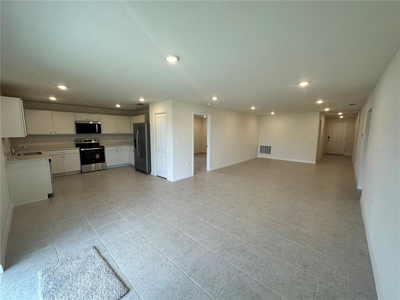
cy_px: 150
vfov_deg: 85.7
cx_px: 200
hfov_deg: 102.1
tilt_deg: -6.3
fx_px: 162
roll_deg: -0.2
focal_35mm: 14
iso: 80
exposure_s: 1/120
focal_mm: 2.22
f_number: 2.2
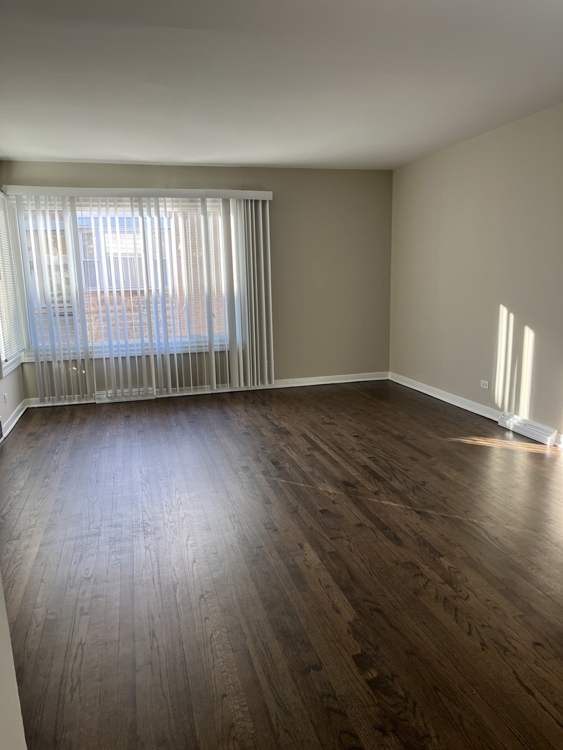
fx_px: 564
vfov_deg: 67.3
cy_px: 375
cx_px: 282
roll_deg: +2.1
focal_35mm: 26
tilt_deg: -11.0
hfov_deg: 53.1
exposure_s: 1/120
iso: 64
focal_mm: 5.1
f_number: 1.6
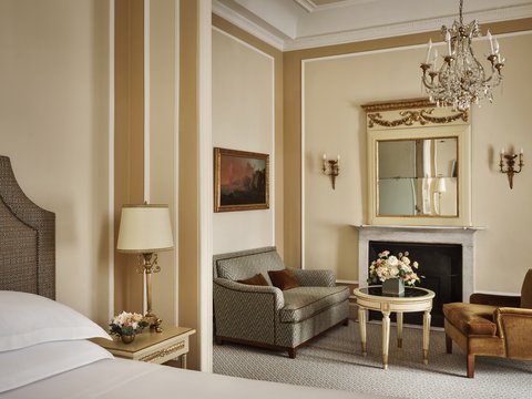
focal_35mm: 34
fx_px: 523
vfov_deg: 41.8
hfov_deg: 54.0
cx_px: 266
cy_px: 200
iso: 400
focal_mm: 42.5
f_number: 16
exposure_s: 1/8
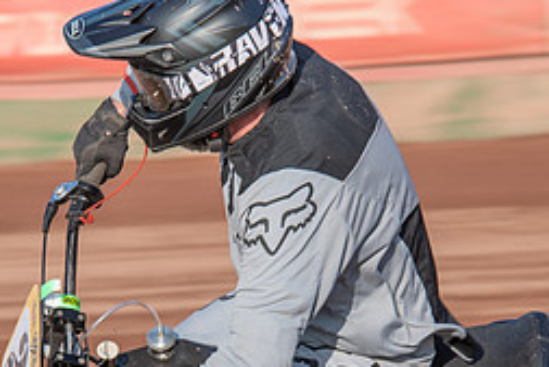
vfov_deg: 3.0
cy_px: 359
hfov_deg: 4.5
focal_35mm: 462
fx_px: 7049
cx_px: 212
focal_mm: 175
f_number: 5.6
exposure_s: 1/200
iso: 100
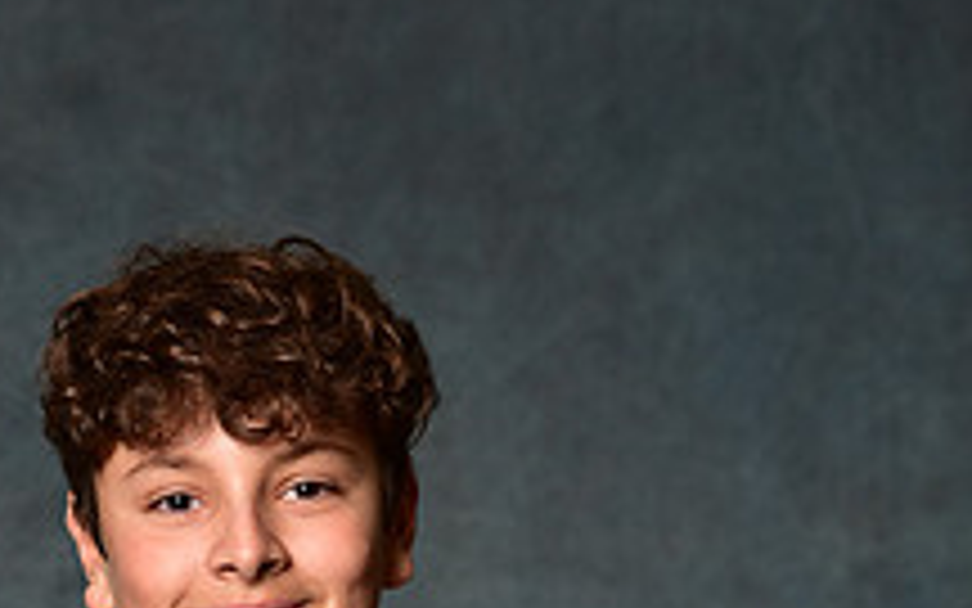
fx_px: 5086
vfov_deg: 6.8
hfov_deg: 10.9
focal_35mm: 192
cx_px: 191
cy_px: 860
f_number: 5
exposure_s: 1/200
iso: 100
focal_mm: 70
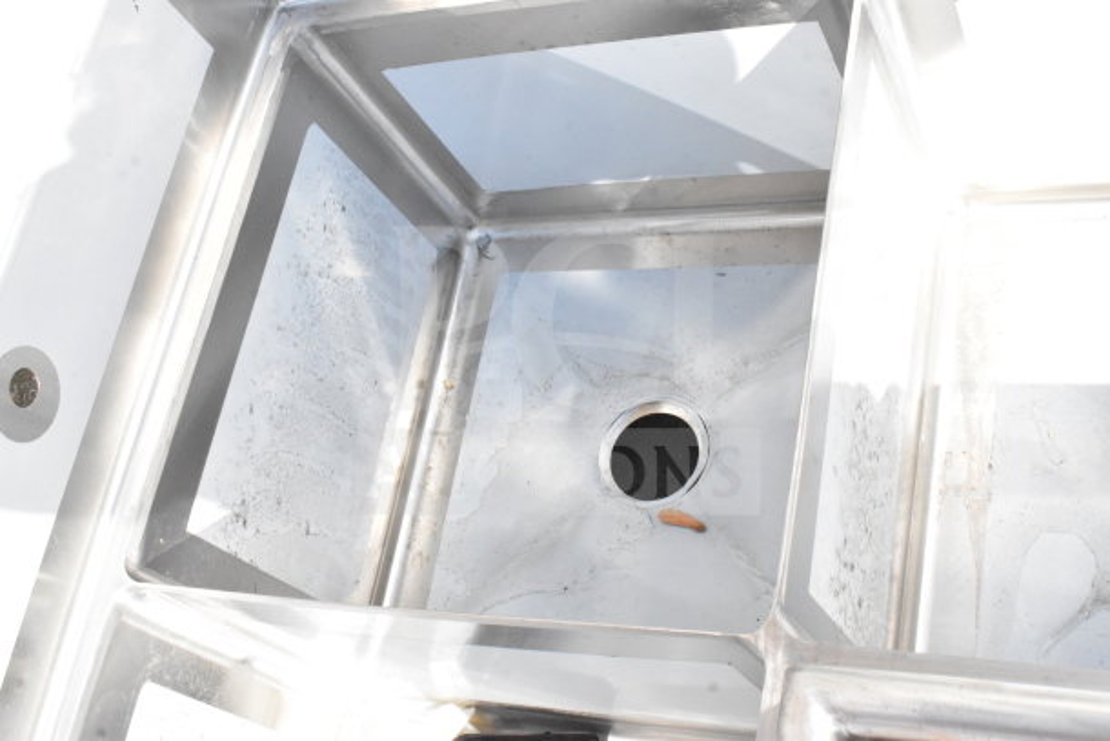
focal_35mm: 46
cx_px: 555
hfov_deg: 42.3
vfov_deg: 29.0
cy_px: 370
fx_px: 1434
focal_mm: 31
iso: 6400
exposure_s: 1/1600
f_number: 20
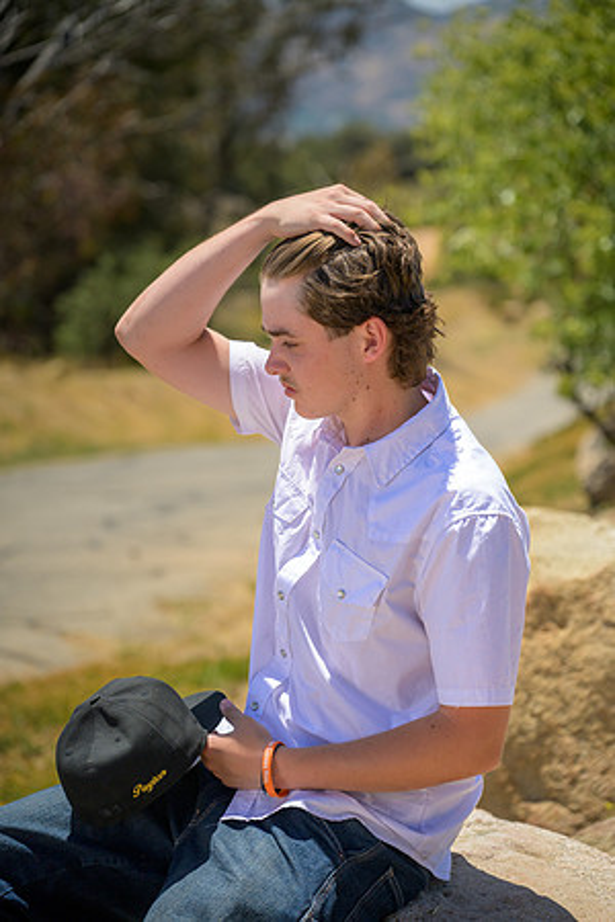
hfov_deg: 13.3
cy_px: 461
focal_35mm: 103
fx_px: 2639
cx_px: 308
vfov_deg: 19.8
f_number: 4
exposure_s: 1/6400
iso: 640
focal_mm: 103
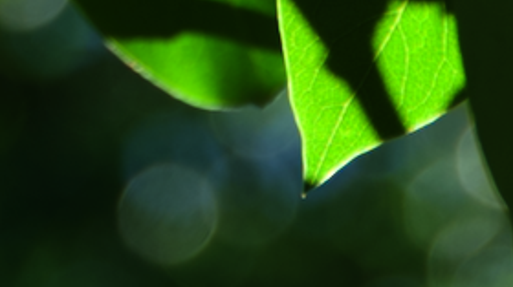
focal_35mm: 970
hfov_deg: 2.2
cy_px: -488
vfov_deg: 1.2
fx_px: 13190
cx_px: -251
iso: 250
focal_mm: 135
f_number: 8
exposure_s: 1/250
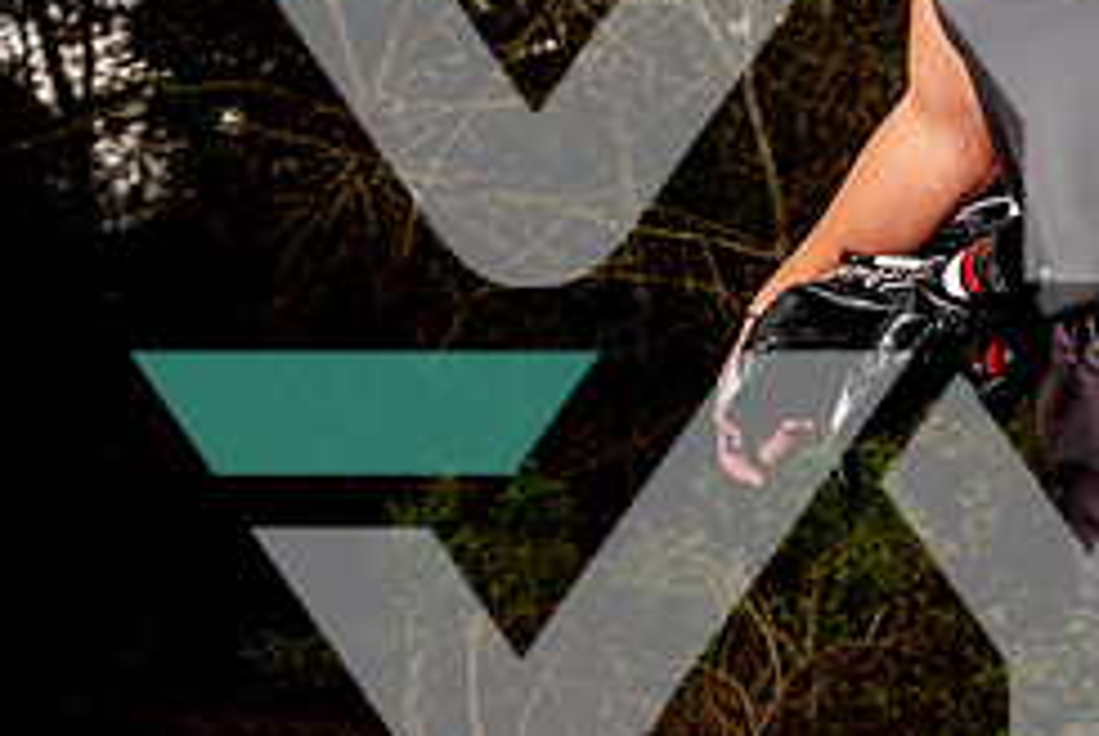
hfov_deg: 18.7
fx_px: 3179
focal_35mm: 104
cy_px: 47
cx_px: 1287
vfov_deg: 13.1
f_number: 9
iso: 100
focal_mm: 44
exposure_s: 1/125
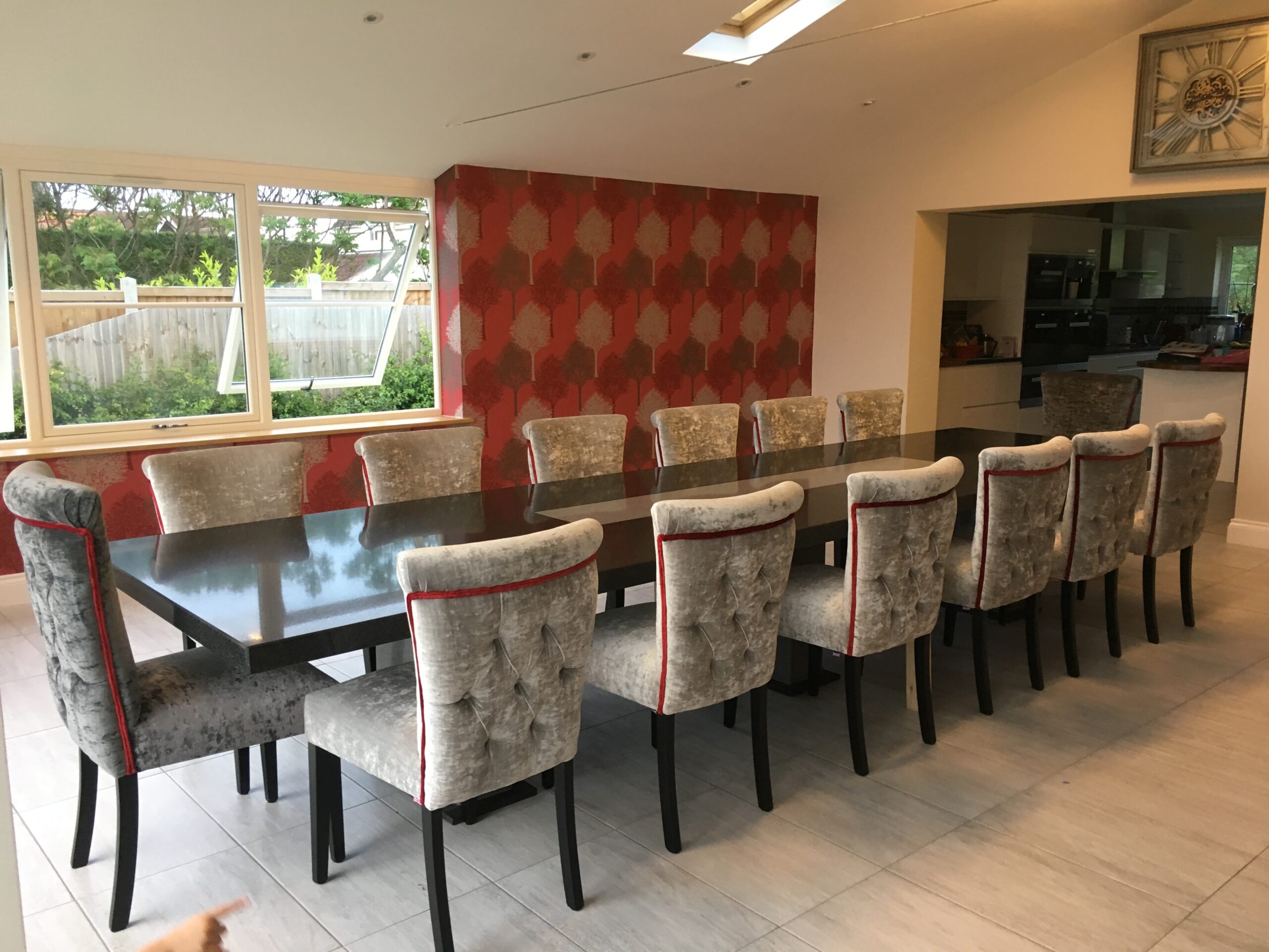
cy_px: 476
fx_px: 1063
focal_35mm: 29
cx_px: 634
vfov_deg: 48.2
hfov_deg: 61.7
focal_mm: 4.15
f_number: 2.2
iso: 125
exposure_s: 1/33
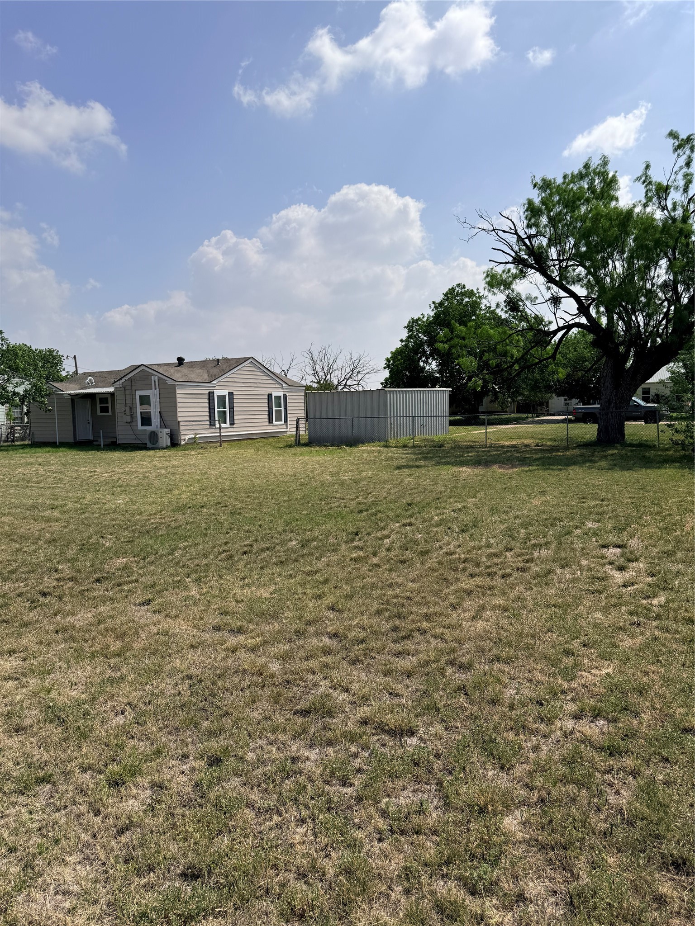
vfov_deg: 71.6
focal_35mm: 24
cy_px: 463
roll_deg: +1.2
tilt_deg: -4.0
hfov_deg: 56.8
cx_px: 348
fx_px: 642
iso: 80
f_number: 1.78
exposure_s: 1/9091
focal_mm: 6.76
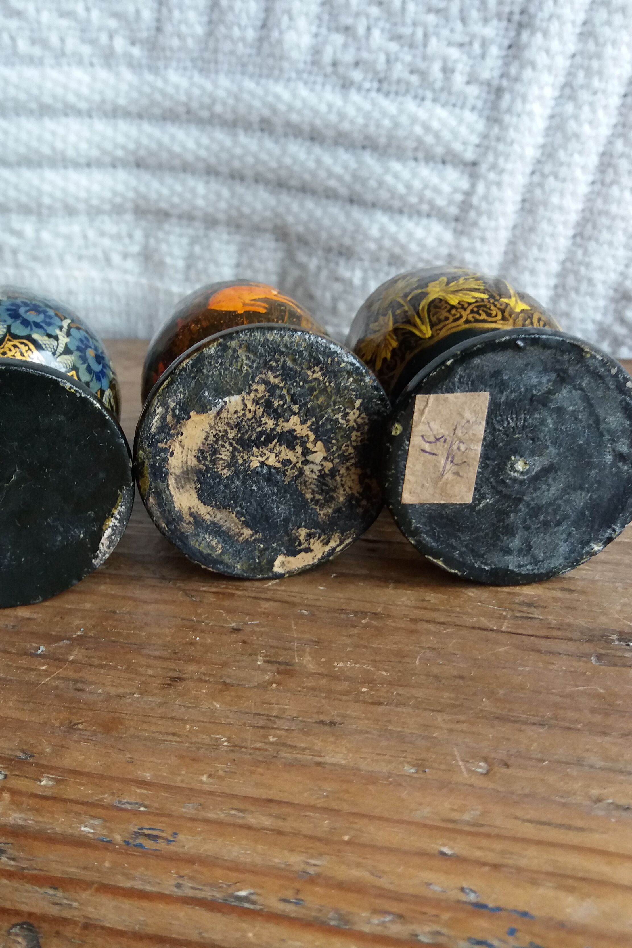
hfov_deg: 36.7
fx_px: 948
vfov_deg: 53.1
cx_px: 254
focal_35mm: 36
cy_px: 432
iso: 80
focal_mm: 3.7
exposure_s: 1/33
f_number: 1.9
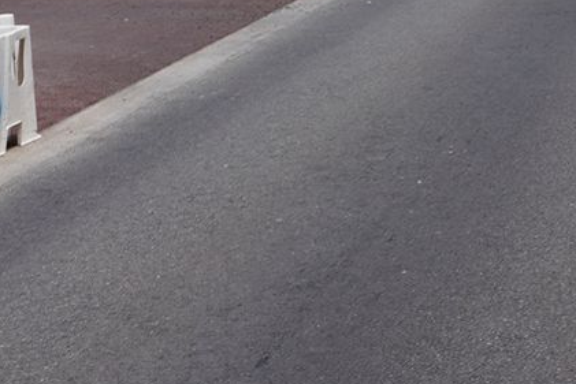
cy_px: -413
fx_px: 1825
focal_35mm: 114
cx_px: 633
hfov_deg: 17.3
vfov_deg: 10.9
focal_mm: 24
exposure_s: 1/100
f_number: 13
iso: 100
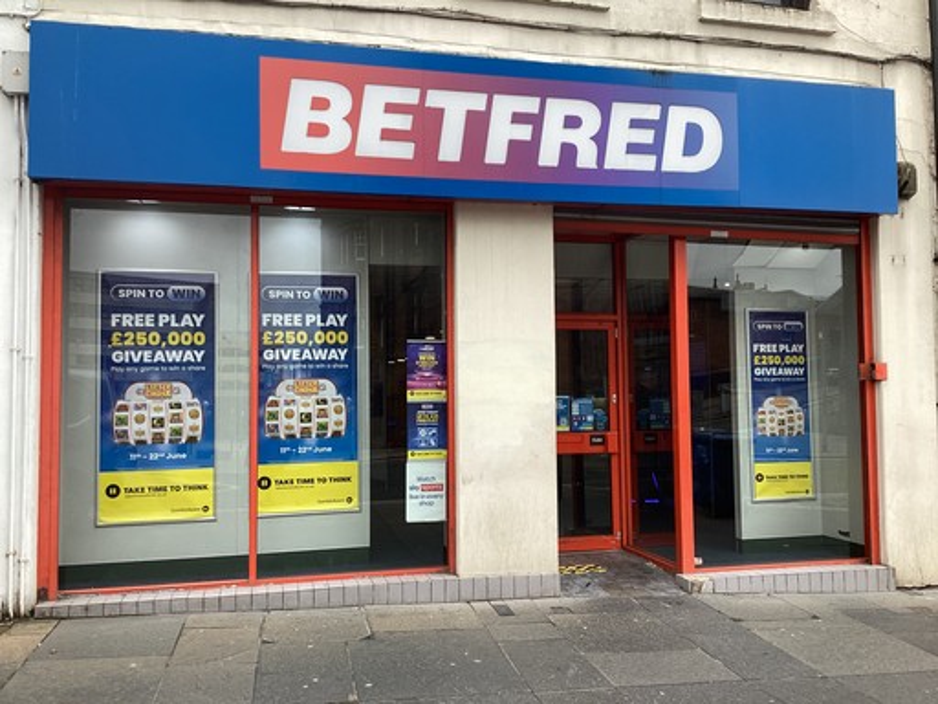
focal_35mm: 31
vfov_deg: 45.4
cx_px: 469
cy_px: 352
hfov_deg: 58.4
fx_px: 840
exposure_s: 1/137
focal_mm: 3.3
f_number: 2.4
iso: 25
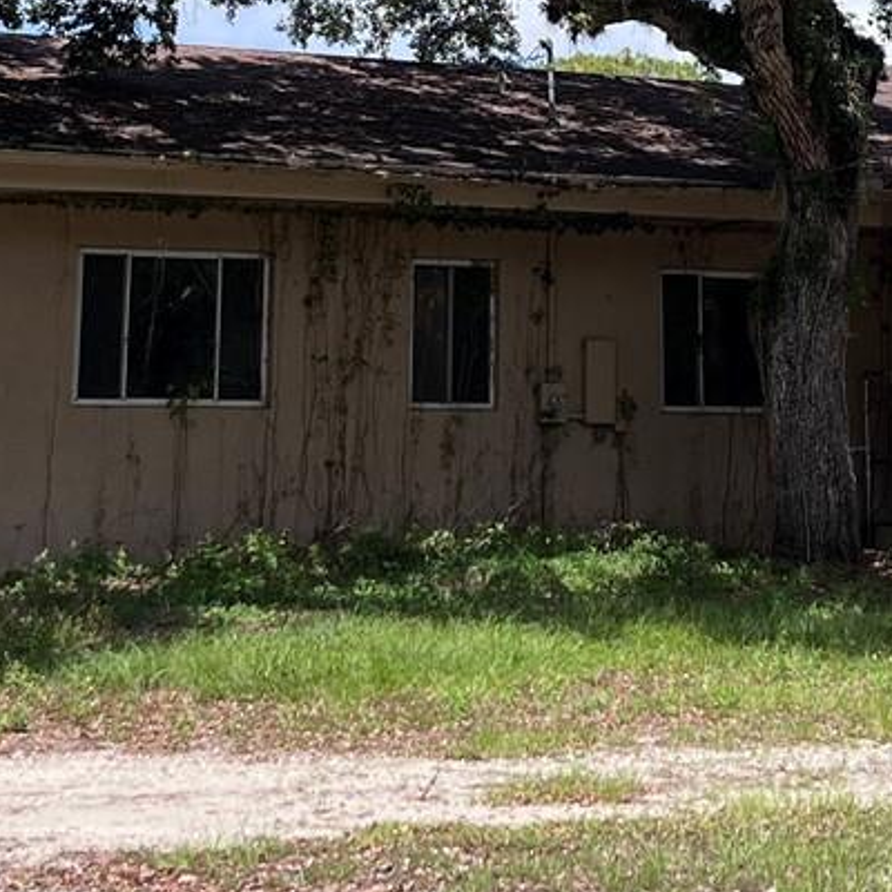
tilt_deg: +11.5
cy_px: -152
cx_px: 455
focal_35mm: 92
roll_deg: -0.4
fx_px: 2682
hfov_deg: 18.9
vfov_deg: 18.0
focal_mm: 5.1
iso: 50
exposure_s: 1/2463
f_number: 1.6
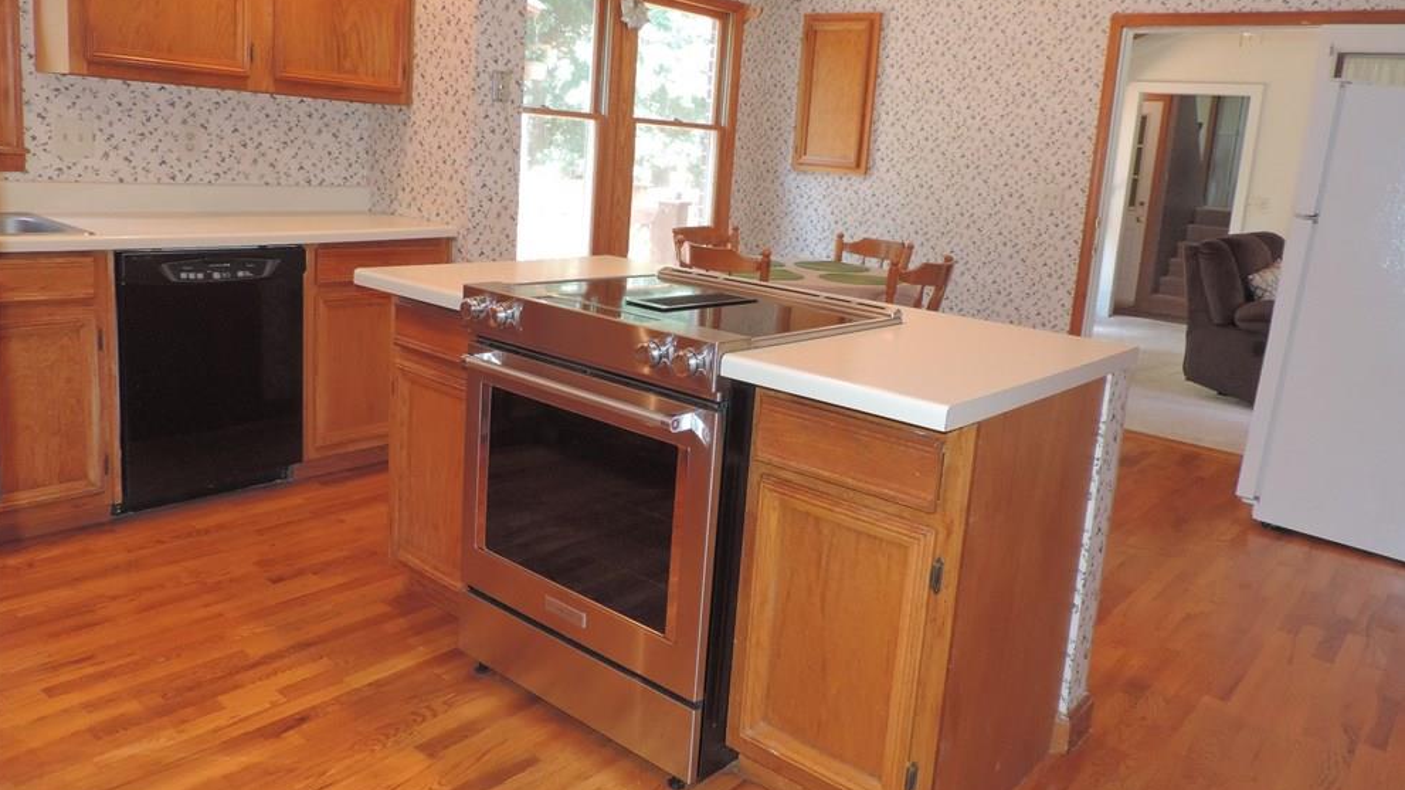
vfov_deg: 42.7
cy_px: 330
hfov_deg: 69.9
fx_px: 1006
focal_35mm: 27
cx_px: 717
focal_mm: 4.3
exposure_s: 1/40
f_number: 3
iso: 280
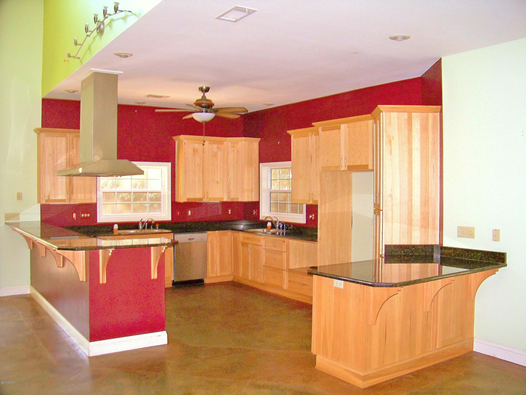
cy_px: 198
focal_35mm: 33
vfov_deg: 42.9
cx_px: 263
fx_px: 501
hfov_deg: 55.4
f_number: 2.8
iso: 200
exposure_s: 1/30
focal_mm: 5.85
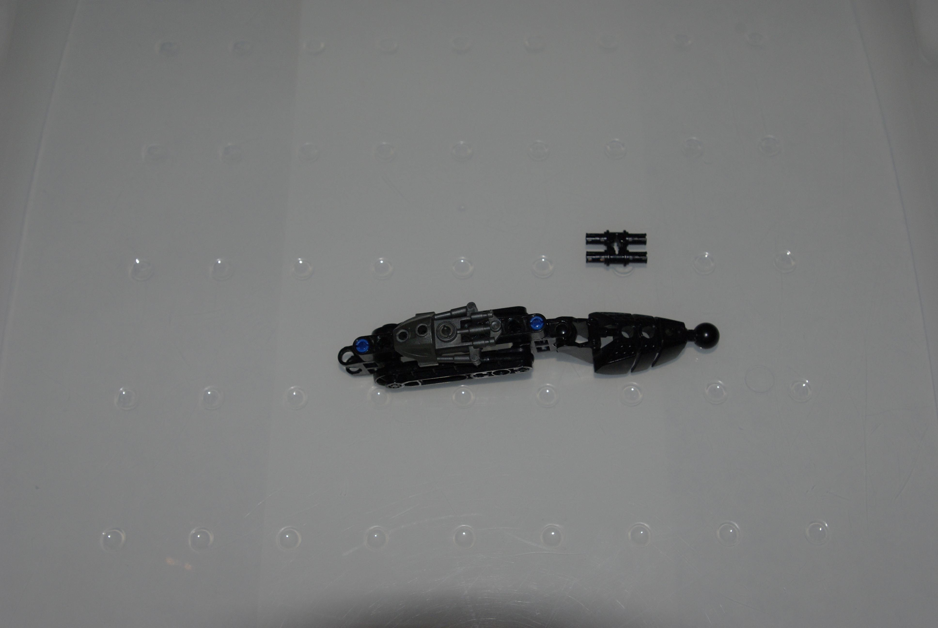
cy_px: 314
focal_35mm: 46
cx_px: 469
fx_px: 1213
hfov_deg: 42.3
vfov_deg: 29.0
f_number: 8
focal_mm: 31
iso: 400
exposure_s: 1/45
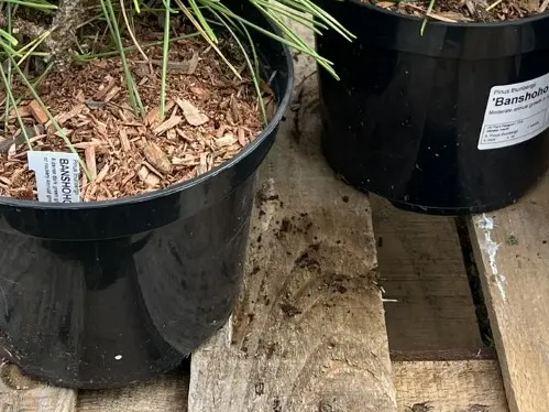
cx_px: 317
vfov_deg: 18.3
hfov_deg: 26.0
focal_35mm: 75
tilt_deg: -24.2
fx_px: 1189
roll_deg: -0.9
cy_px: -119
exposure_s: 1/224
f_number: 1.6
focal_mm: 5.1
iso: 40
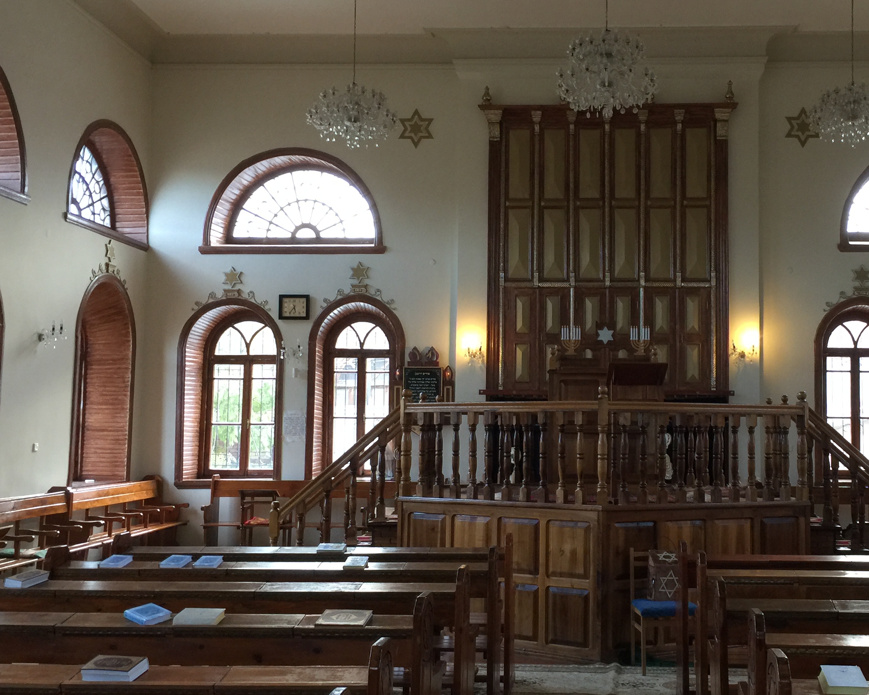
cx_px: 571
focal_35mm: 44
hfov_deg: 41.5
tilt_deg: +3.6
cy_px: 346
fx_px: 1132
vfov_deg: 34.2
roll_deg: -1.8
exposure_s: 1/17
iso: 64
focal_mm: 4.15
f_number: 2.2
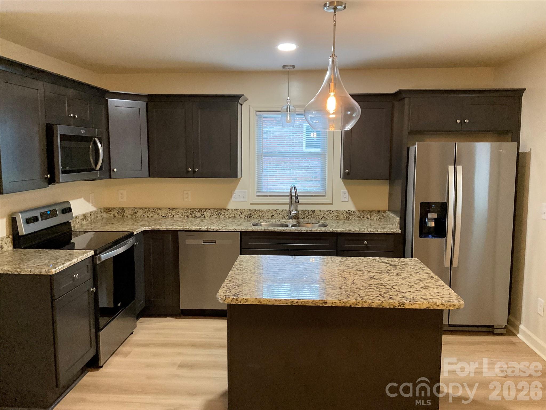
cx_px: 273
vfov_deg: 48.2
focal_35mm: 29
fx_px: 457
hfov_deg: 61.7
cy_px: 205
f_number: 1.8
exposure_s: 1/60
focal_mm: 3
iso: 250
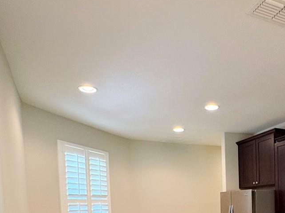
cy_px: 221
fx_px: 288
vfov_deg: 36.0
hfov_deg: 50.5
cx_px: 213
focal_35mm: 35
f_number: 2.2
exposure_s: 1/60
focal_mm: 2.22
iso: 400
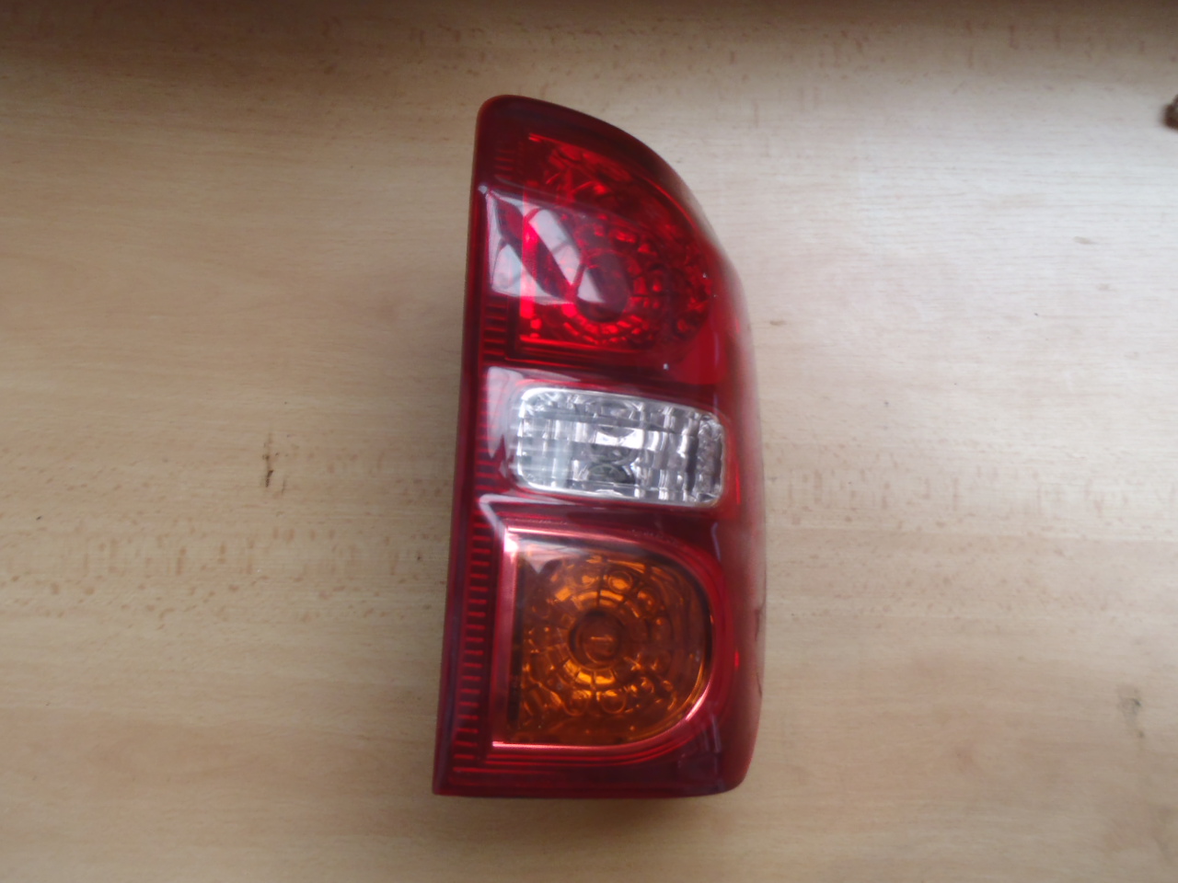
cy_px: 442
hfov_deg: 50.1
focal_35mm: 37
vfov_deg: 38.7
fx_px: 1259
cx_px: 589
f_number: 4.7
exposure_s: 1/8
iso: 250
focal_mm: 6.64
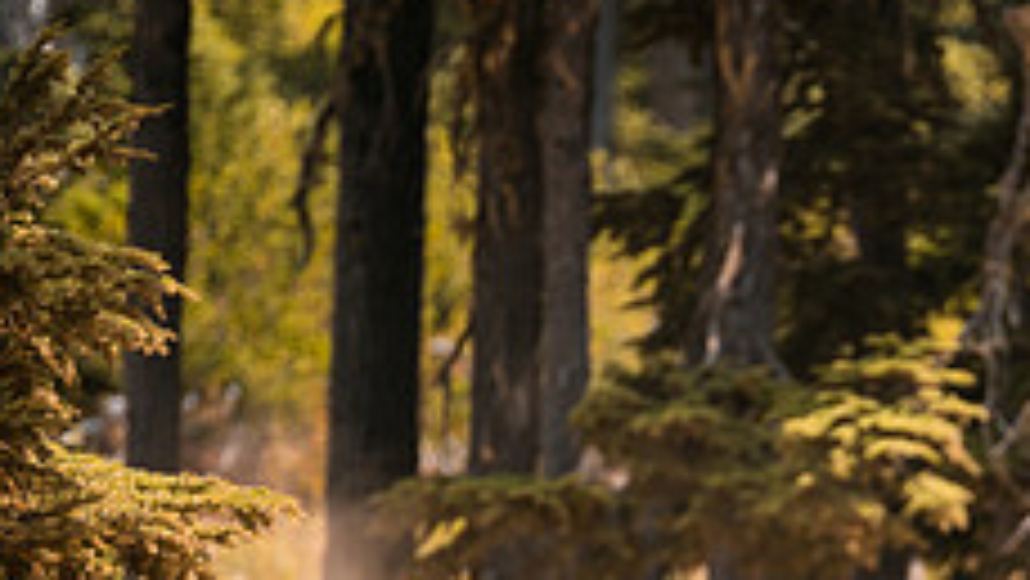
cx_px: 1210
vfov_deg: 2.1
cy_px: 957
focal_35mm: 590
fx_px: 16119
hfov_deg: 3.7
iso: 180
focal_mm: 195
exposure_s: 1/1600
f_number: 2.8
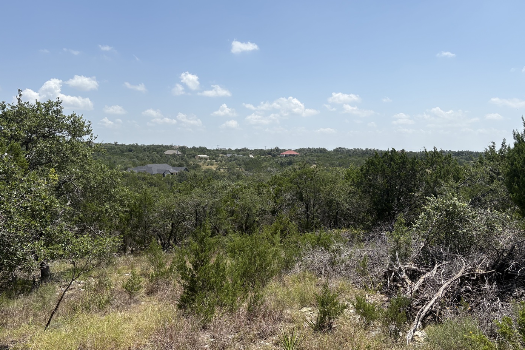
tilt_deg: -0.5
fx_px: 408
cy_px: 157
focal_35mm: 28
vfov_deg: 46.3
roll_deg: -2.1
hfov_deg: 65.5
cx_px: 264
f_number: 1.6
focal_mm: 5.96
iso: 50
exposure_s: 1/4065
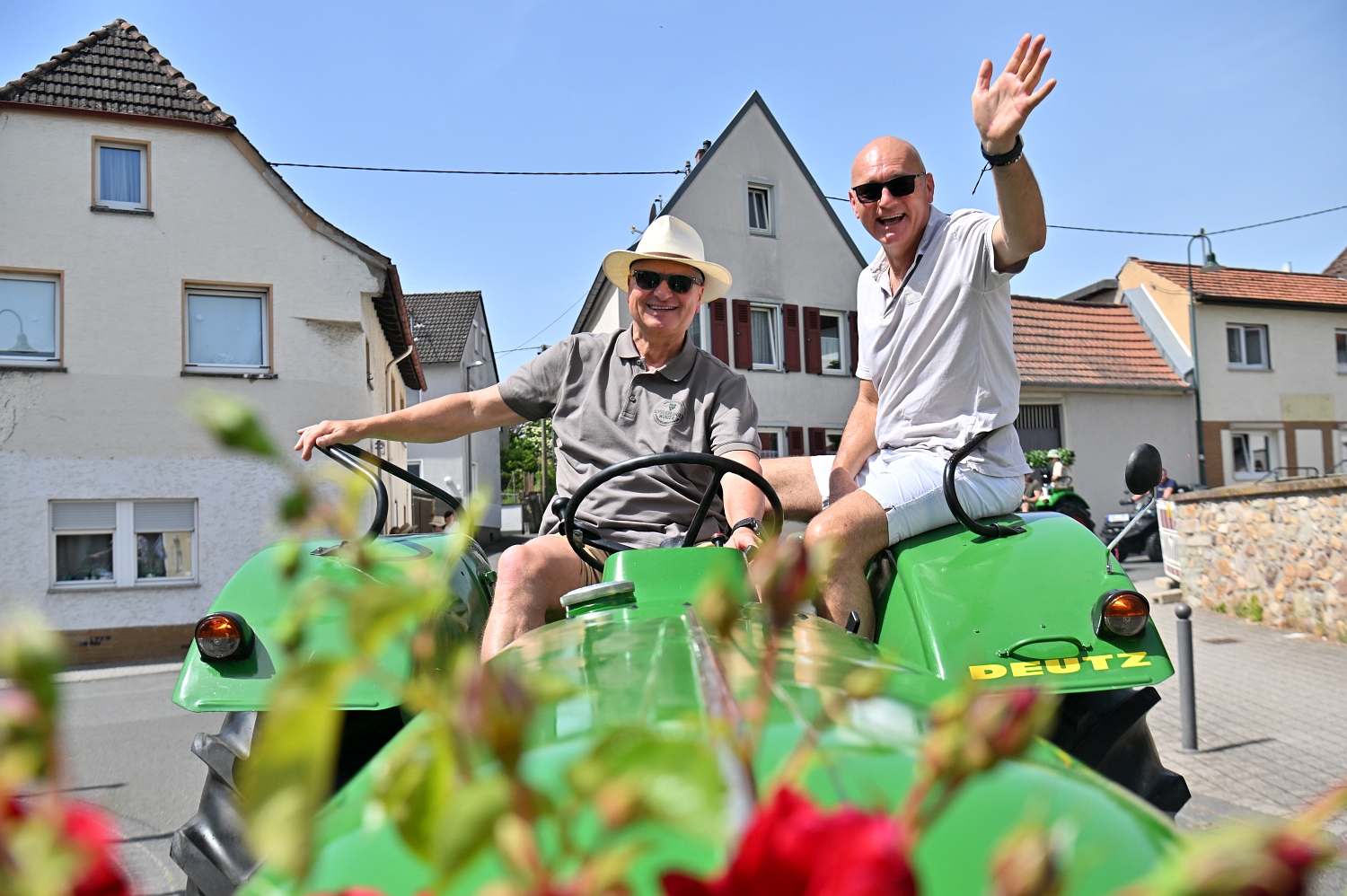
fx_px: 1271
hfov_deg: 55.8
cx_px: 674
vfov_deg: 38.8
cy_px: 448
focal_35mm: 34
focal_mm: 34
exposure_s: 1/2500
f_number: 8
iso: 320
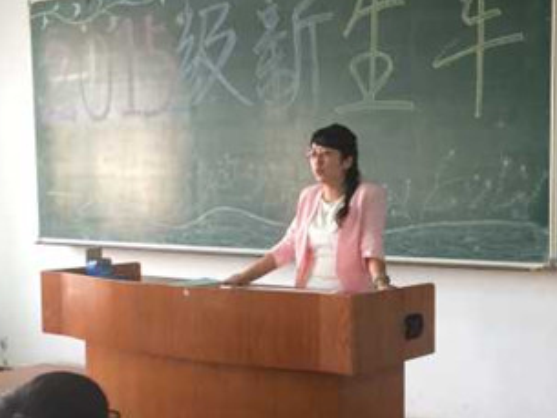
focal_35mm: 57
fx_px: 918
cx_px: 374
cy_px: 248
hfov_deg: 33.5
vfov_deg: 25.6
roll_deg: -0.7
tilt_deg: -5.1
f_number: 2.2
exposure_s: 1/30
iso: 100
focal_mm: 4.15
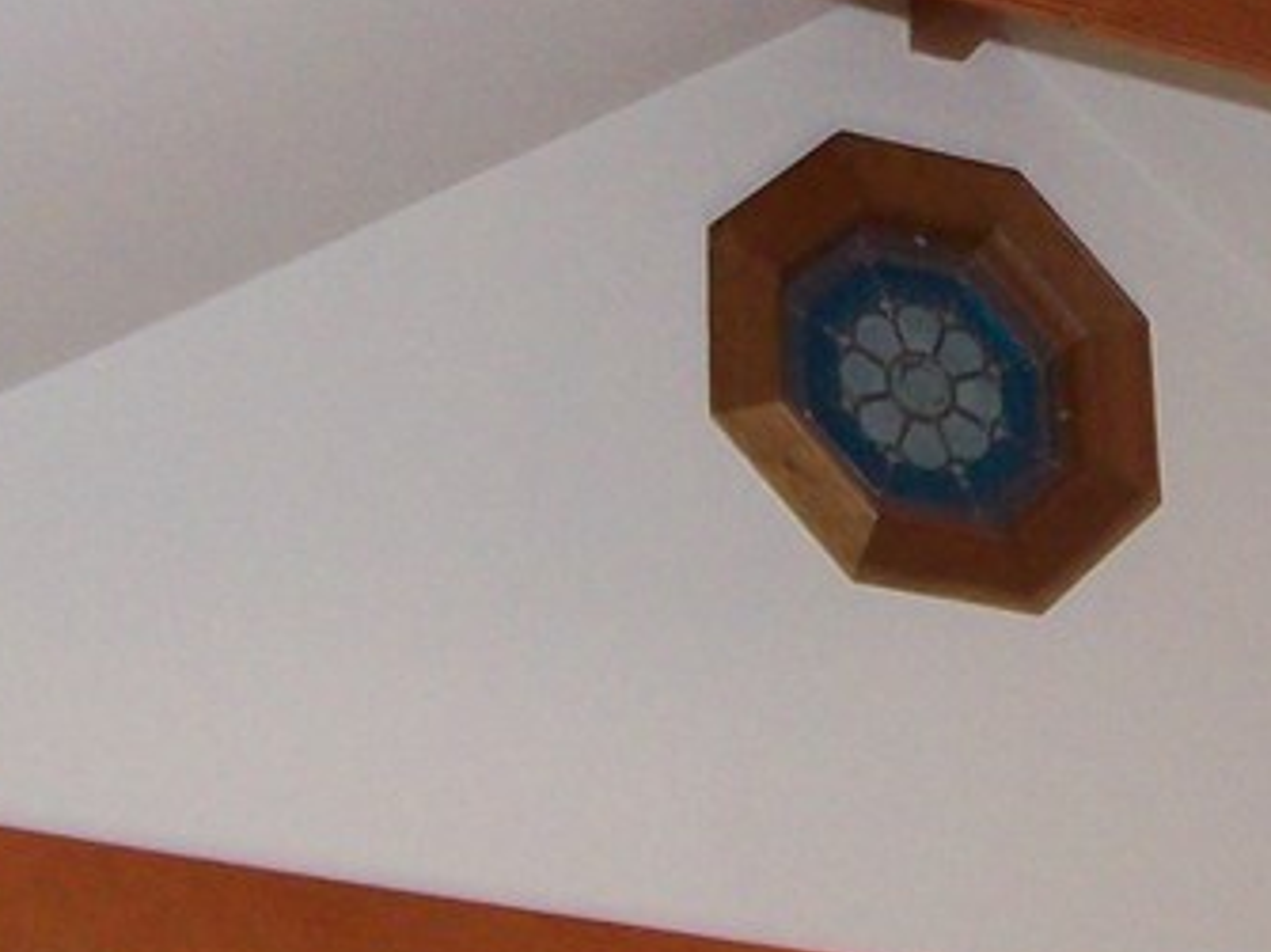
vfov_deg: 13.3
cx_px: 975
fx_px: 4037
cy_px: 38
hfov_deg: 17.8
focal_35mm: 110
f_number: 2.7
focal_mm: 6
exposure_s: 1/64
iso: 200
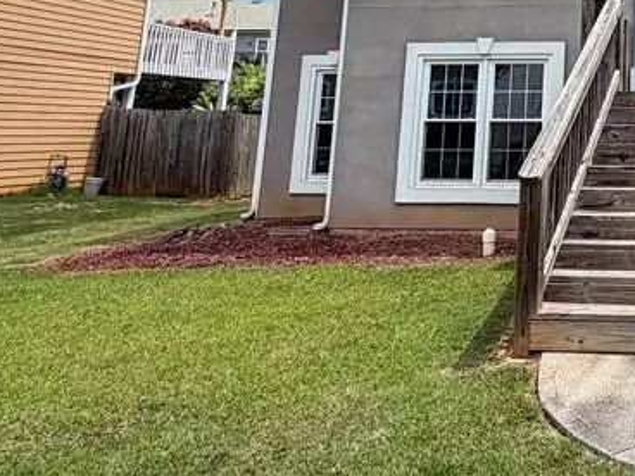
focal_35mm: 39
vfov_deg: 33.9
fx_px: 715
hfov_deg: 38.9
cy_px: 9
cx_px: 707
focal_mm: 2.22
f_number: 2.2
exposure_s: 1/770
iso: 25
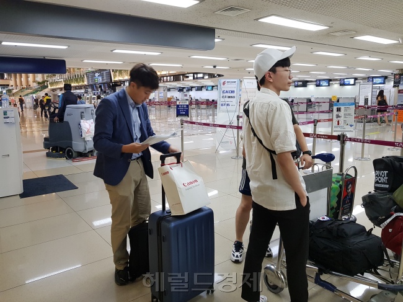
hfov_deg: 67.3
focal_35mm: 26
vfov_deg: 53.0
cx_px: 202
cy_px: 151
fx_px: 303
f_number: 1.7
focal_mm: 4.2
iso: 160
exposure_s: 1/60
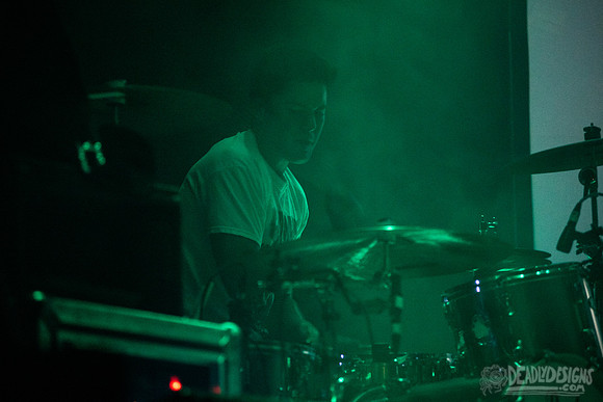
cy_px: 190
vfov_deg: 6.5
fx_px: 3527
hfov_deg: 9.8
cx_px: 286
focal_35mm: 211
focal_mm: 200
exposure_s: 1/100
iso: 3200
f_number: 3.2
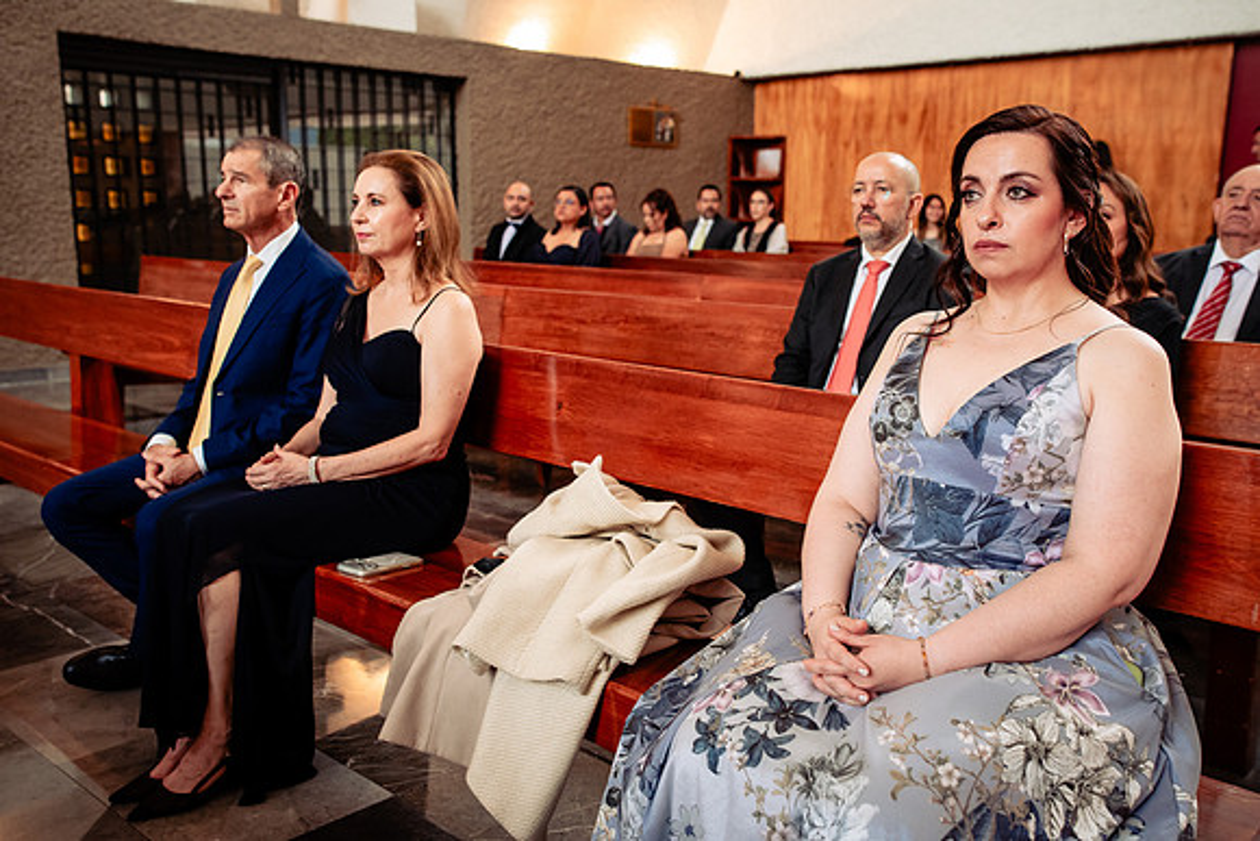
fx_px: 1225
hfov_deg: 54.4
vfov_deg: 37.9
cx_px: 630
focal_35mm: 35
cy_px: 420
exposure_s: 1/125
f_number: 4.5
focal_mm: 35
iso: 1600
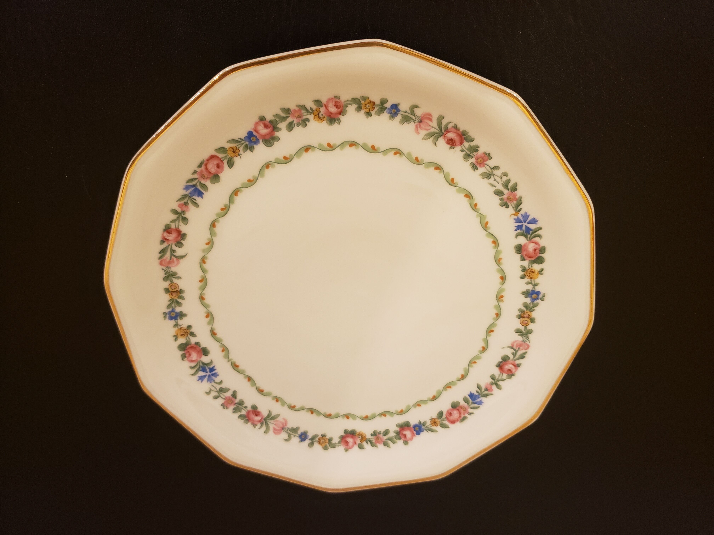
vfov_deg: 53.1
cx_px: 357
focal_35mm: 26
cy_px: 268
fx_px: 536
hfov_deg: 67.3
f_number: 1.5
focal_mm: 4.3
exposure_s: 1/50
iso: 320
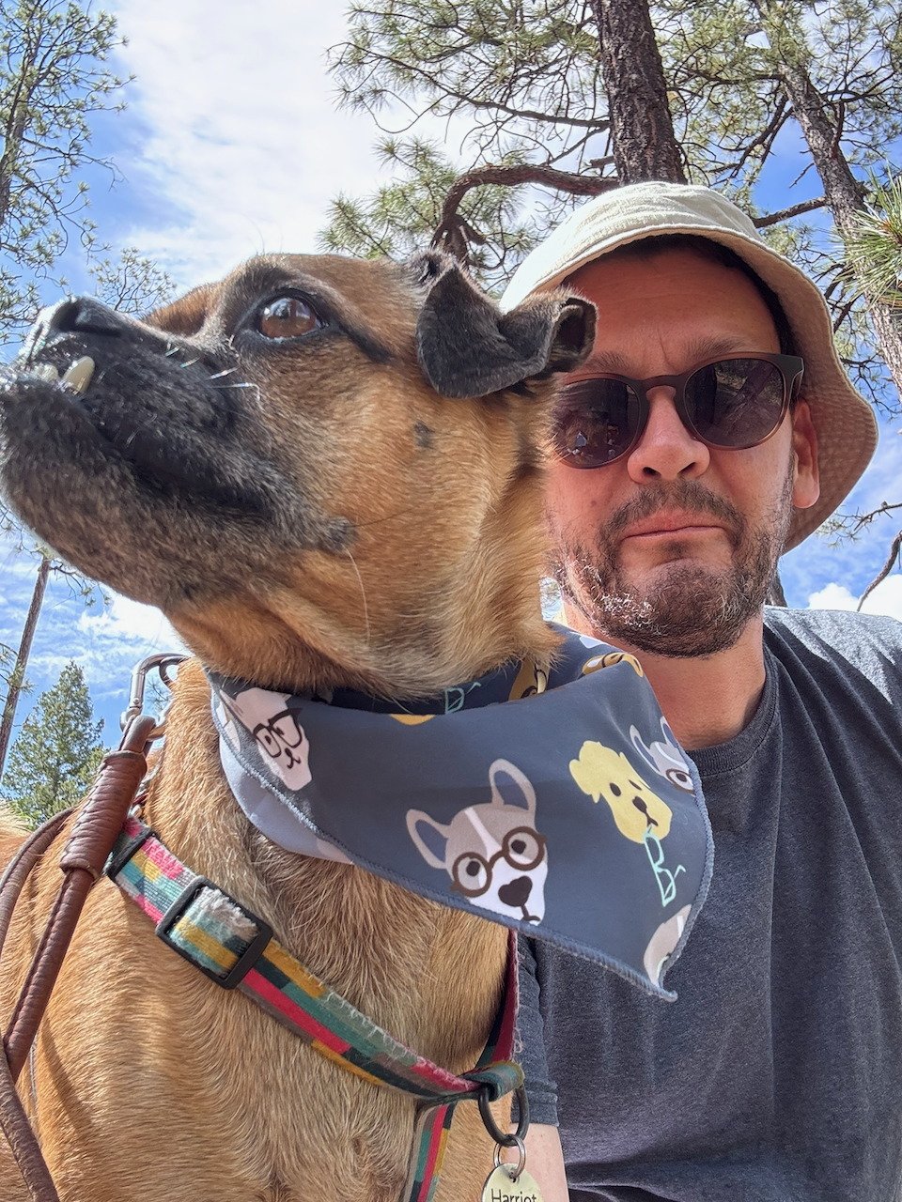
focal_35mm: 30
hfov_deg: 46.8
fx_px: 1042
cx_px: 451
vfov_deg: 60.0
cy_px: 601
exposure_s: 1/161
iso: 32
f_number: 1.9
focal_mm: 2.69
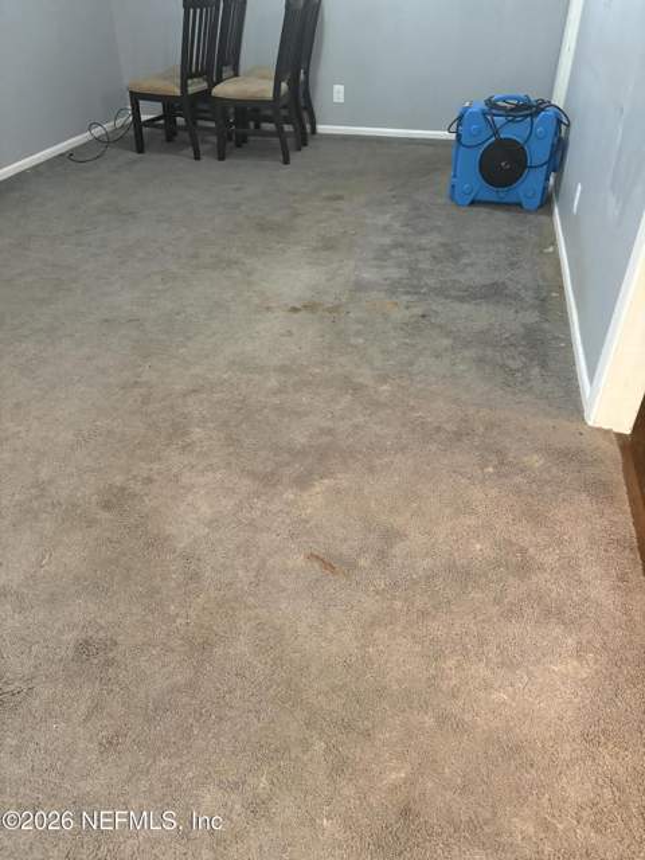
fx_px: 646
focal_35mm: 26
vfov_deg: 67.3
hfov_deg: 53.1
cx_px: 322
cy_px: 430
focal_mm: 5.96
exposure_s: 1/30
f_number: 1.6
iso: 500
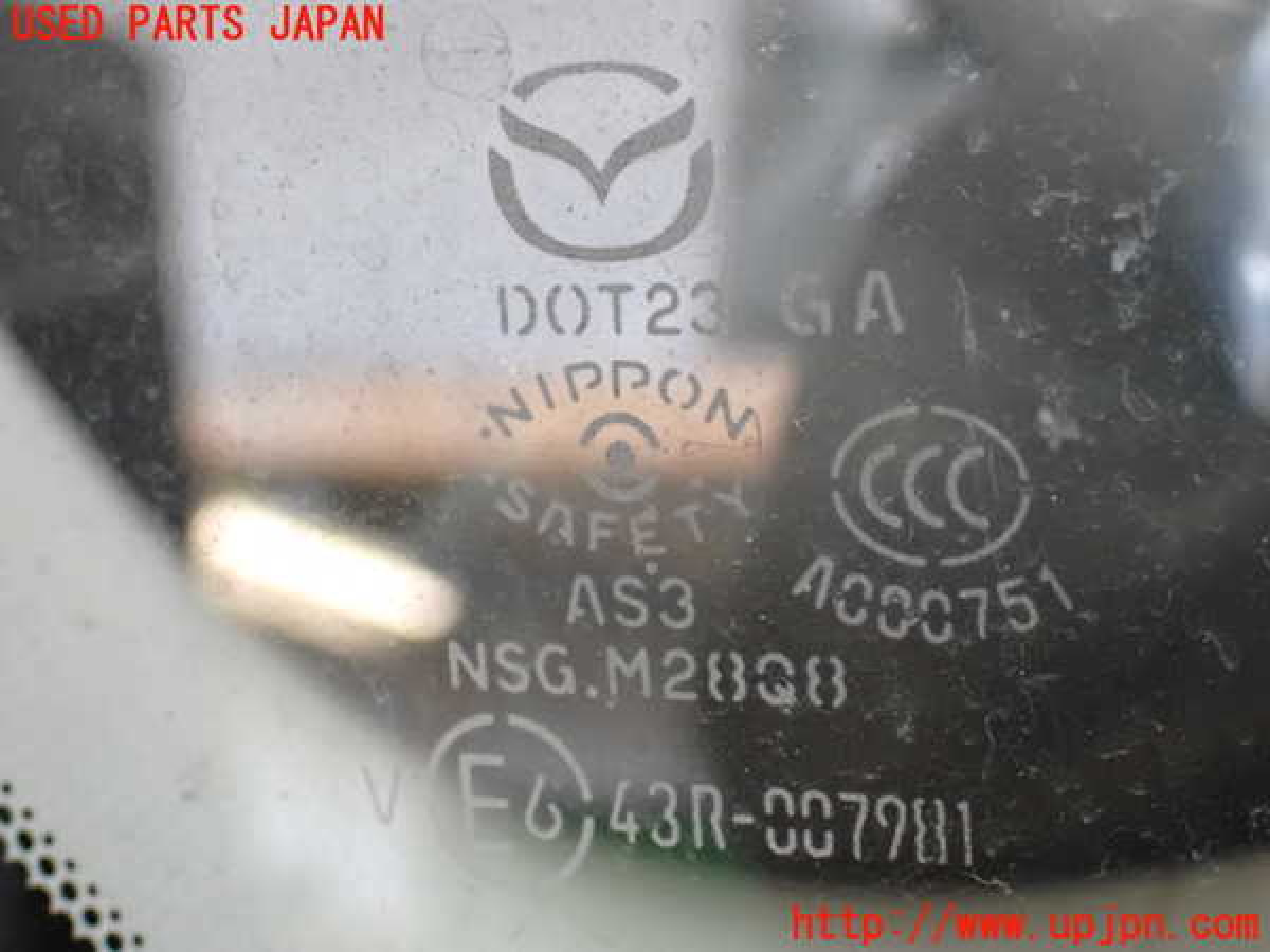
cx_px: 635
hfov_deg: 23.8
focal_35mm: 82
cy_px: 476
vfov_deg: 18.0
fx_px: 3008
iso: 1600
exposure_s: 1/80
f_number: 4.3
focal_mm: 14.62
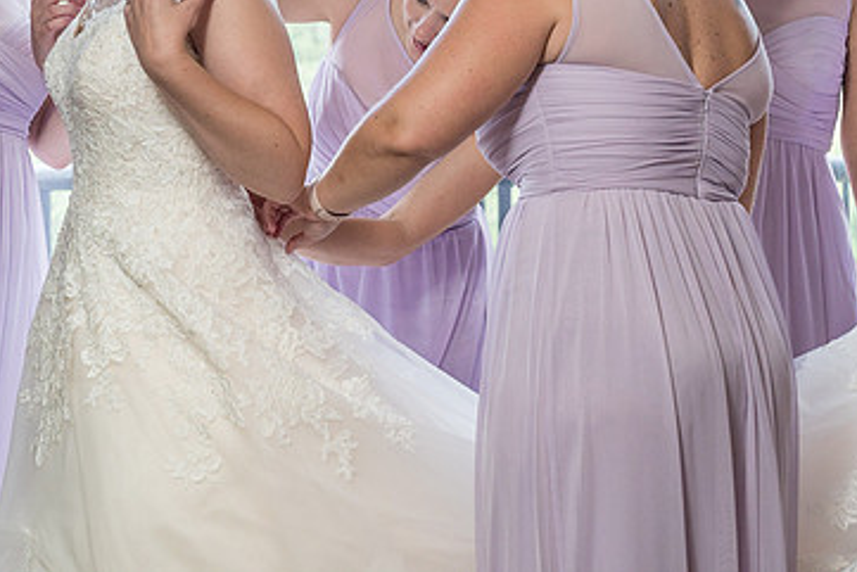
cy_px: 101
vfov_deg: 11.8
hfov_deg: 17.6
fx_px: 2762
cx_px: 285
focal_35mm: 116
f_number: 5.6
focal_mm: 70
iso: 1000
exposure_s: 1/200
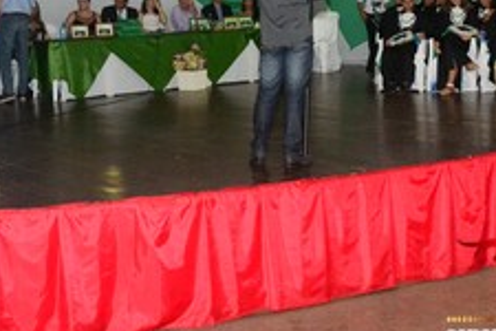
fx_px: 992
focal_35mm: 72
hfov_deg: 28.1
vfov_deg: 18.7
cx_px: 262
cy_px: 46
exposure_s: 1/100
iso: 3200
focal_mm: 24
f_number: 5.6
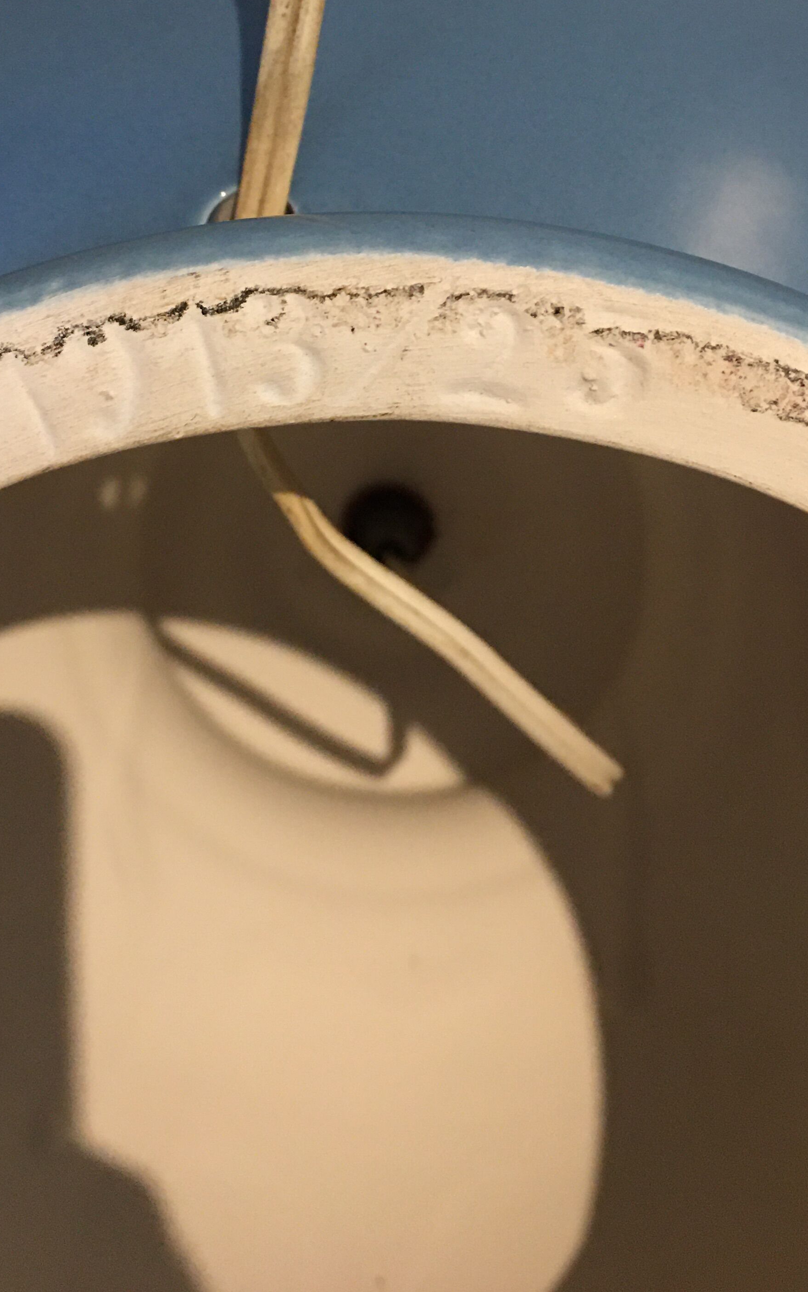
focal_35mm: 44
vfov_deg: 44.2
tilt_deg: -50.5
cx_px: 360
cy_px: 371
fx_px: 1550
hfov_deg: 29.2
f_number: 2.2
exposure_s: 1/17
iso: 125
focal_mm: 4.15
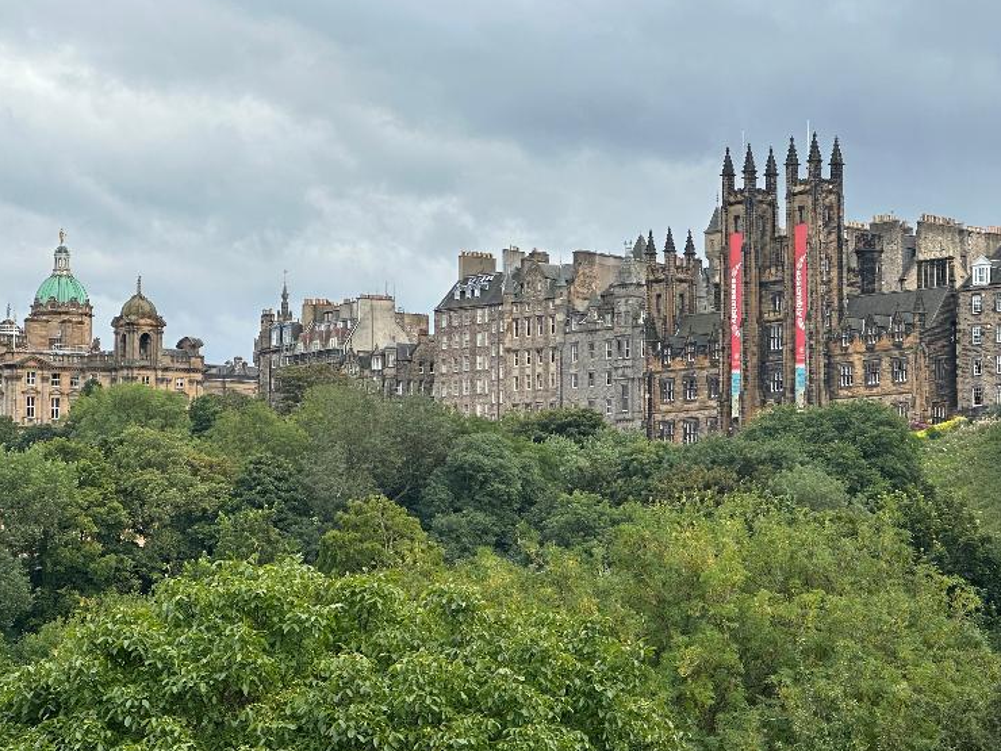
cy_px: 387
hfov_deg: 18.9
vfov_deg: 14.2
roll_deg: -0.3
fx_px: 3007
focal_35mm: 104
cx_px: 540
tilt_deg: +3.5
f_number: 2.8
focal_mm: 9
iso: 32
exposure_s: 1/555
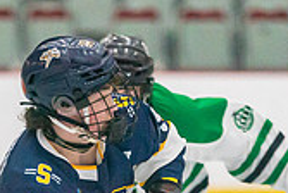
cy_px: 334
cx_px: 83
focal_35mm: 893
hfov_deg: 2.3
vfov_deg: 1.5
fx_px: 7157
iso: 3200
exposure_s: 1/1250
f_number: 2.8
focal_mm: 200
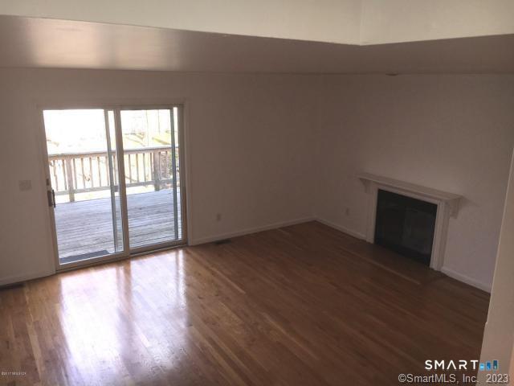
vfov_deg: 48.2
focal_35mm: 29
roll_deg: -0.4
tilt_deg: -15.3
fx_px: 431
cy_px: 193
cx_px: 257
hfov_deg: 61.7
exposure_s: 1/58
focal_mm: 4.15
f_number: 2.2
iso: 25
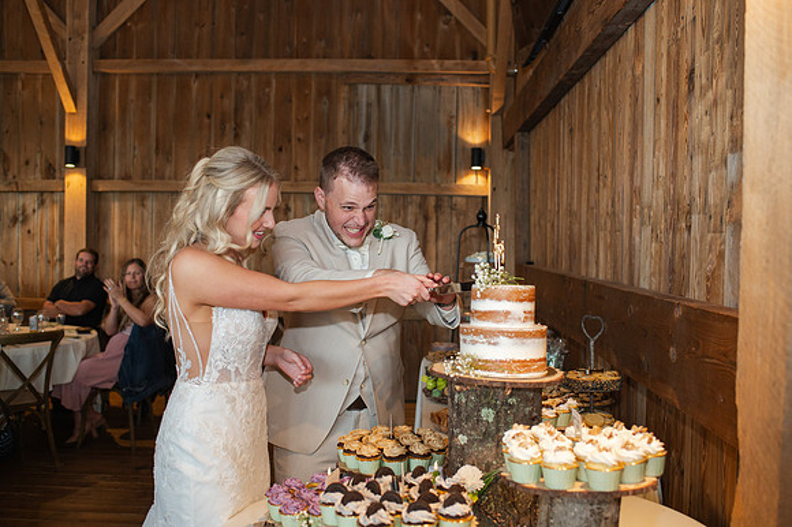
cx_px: 396
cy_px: 264
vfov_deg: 36.4
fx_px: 802
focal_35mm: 36
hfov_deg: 52.6
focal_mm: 35
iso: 1000
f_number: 3.2
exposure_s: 1/200
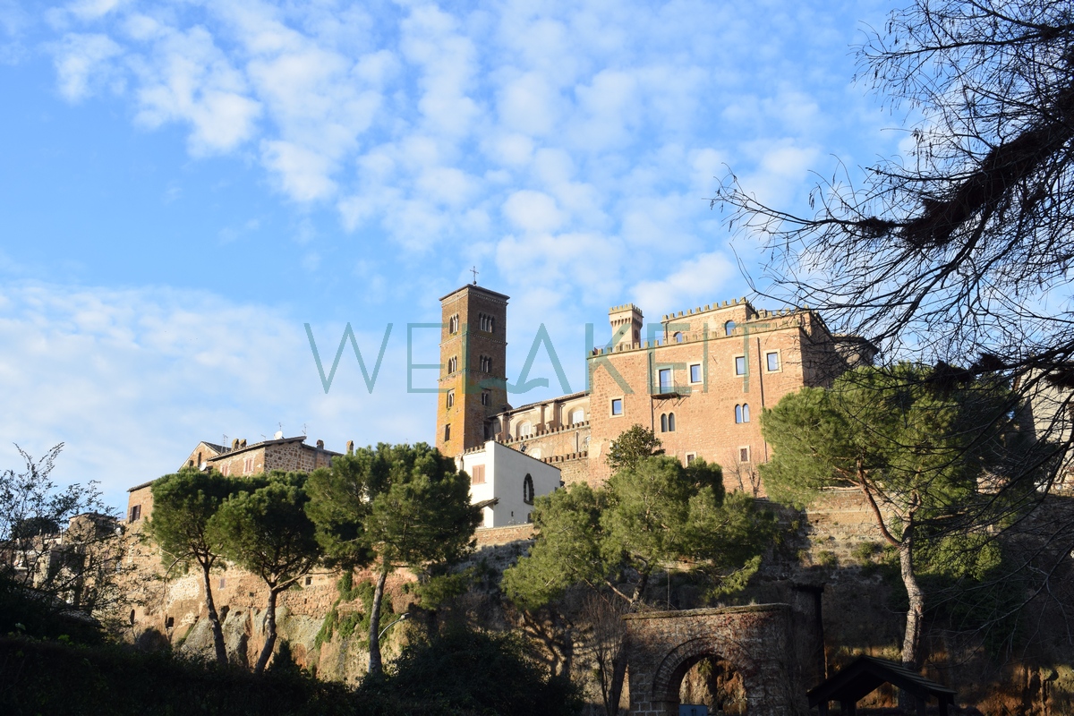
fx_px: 1119
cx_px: 537
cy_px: 358
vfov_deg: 35.5
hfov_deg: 51.3
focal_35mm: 38
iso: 280
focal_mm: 25
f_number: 8
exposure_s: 1/250
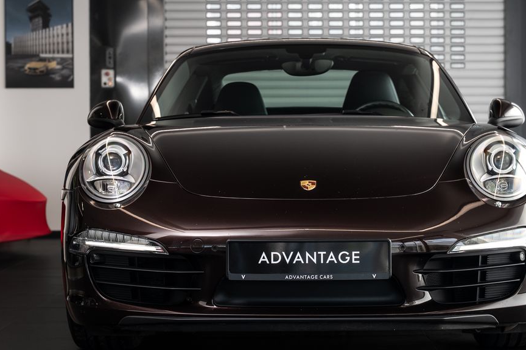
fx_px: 1446
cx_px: 309
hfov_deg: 20.6
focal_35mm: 99
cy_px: 196
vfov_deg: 13.8
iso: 320
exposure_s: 1/50
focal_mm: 70
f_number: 5
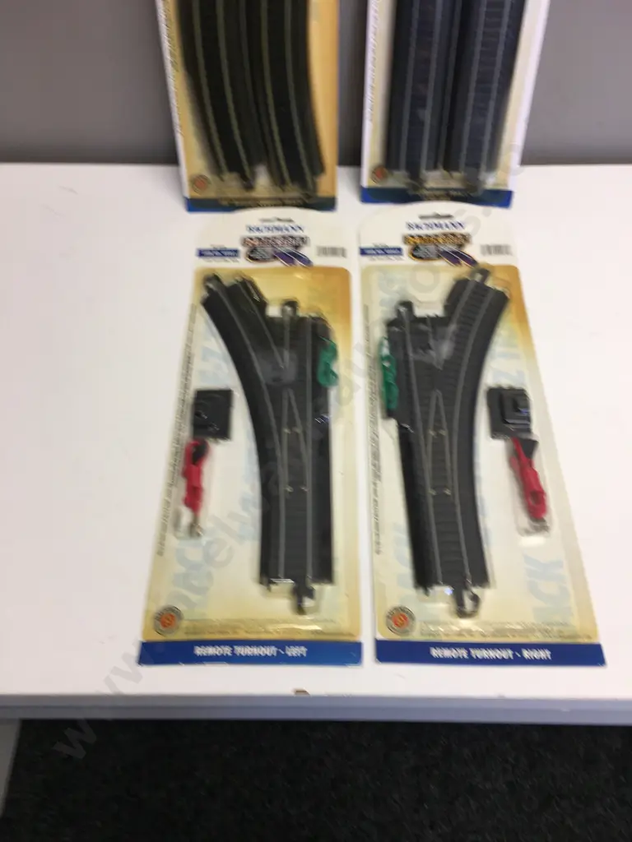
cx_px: 316
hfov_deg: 48.2
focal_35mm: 29
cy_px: 421
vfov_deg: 61.7
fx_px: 706
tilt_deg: -54.9
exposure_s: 1/50
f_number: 2.2
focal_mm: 4.15
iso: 25
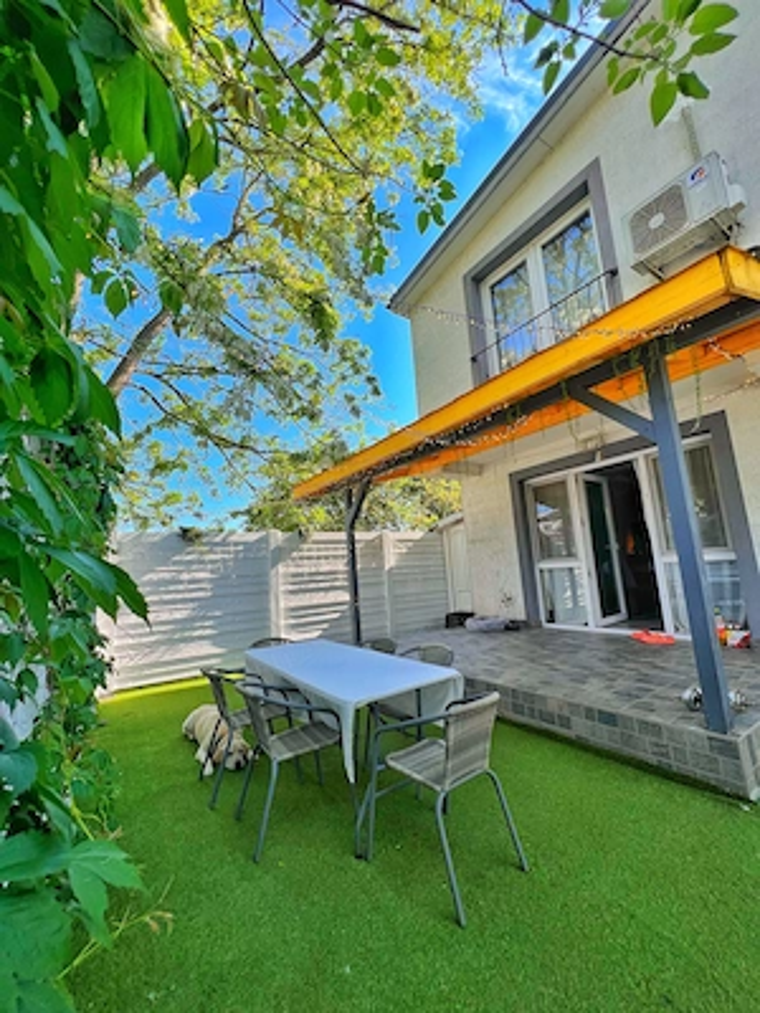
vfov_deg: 106.2
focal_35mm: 13
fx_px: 381
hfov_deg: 89.9
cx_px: 380
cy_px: 506
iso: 32
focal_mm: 1.57
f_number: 1.8
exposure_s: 1/521
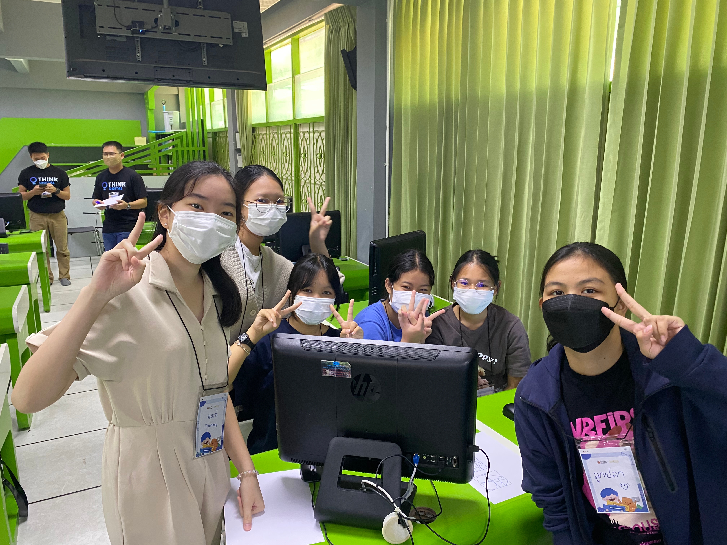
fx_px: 546
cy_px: 272
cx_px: 364
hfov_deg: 67.3
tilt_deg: -12.4
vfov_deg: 53.1
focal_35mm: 26
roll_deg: -0.2
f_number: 1.8
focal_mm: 4.25
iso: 320
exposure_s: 1/50
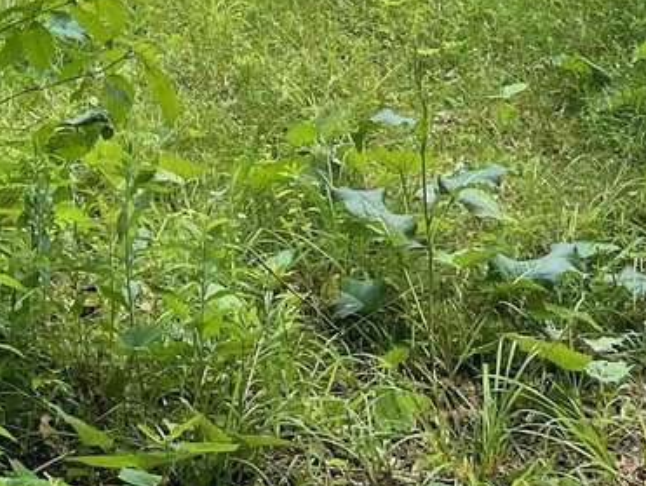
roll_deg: +3.2
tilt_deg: -7.6
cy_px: -537
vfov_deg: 11.7
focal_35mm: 112
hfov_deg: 17.5
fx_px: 2092
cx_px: 190
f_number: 1.6
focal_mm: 4.2
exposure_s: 1/556
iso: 32
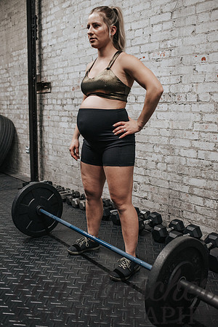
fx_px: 318
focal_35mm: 35
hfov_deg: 37.9
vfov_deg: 54.4
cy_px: 164
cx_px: 109
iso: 800
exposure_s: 1/250
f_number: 3.2
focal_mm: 35
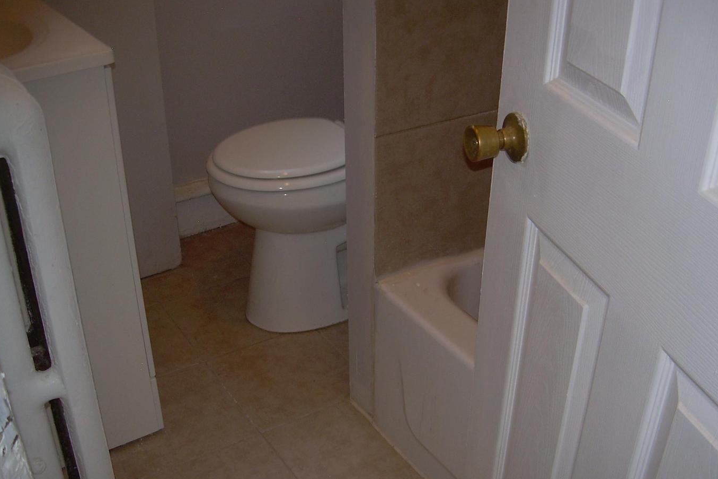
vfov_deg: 31.9
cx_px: 369
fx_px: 838
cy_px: 268
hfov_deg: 46.4
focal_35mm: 42
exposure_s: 1/60
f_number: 2.8
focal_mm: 6.3
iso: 50
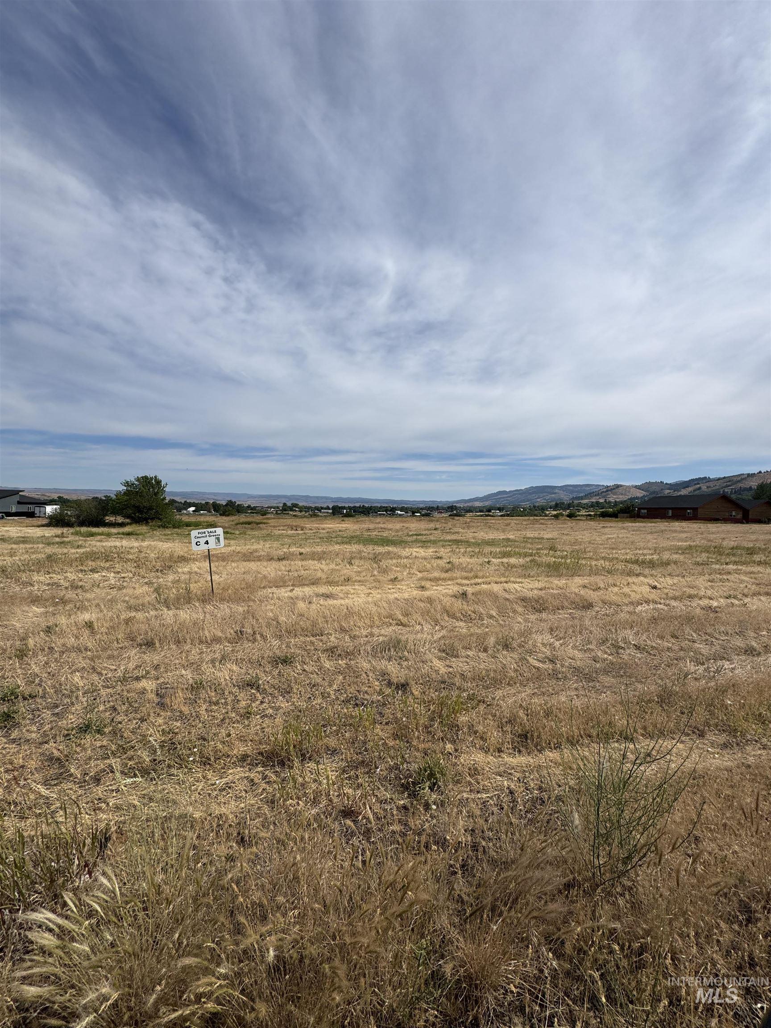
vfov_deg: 102.1
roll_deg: -1.0
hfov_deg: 85.7
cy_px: 514
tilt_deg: +0.1
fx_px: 416
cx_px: 386
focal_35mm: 14
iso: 50
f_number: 2.2
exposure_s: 1/3906
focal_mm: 2.22
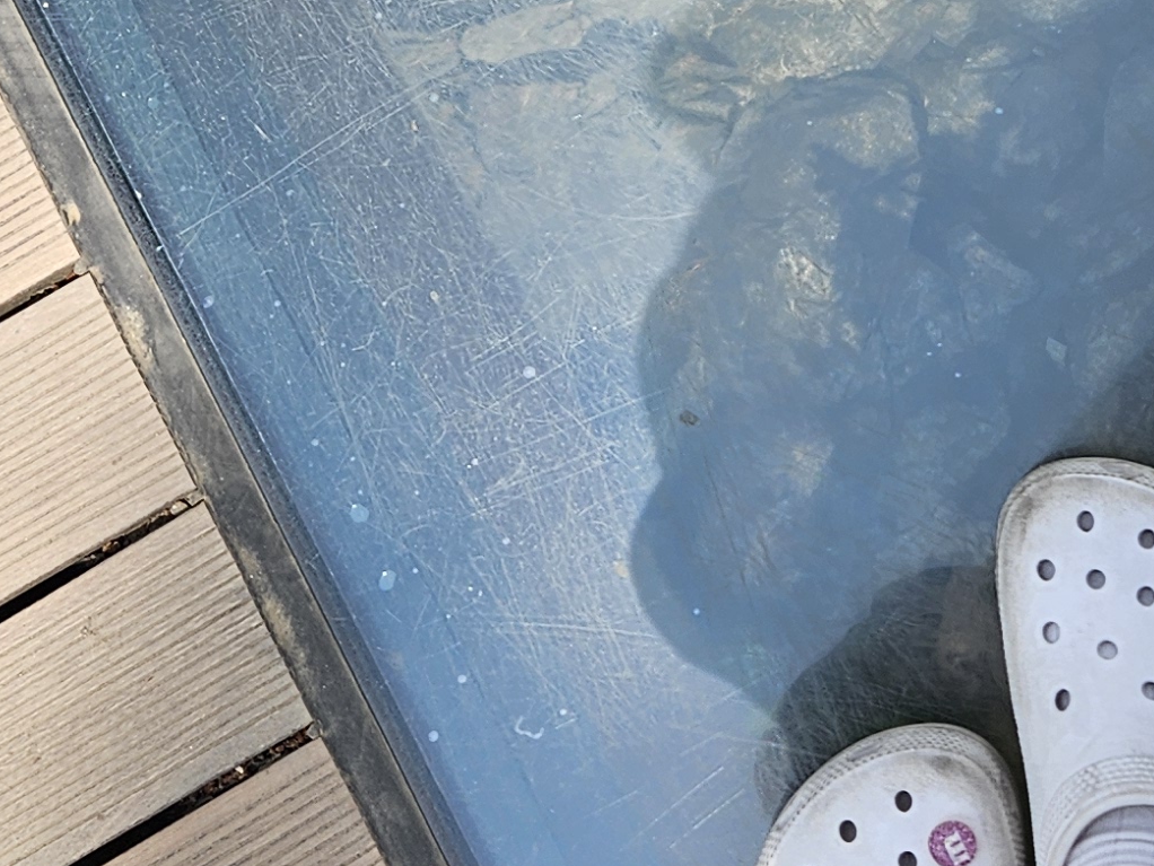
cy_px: -226
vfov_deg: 15.7
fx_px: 3001
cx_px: 989
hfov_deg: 21.4
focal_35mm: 90
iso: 25
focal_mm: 5.4
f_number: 1.8
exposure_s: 1/1628
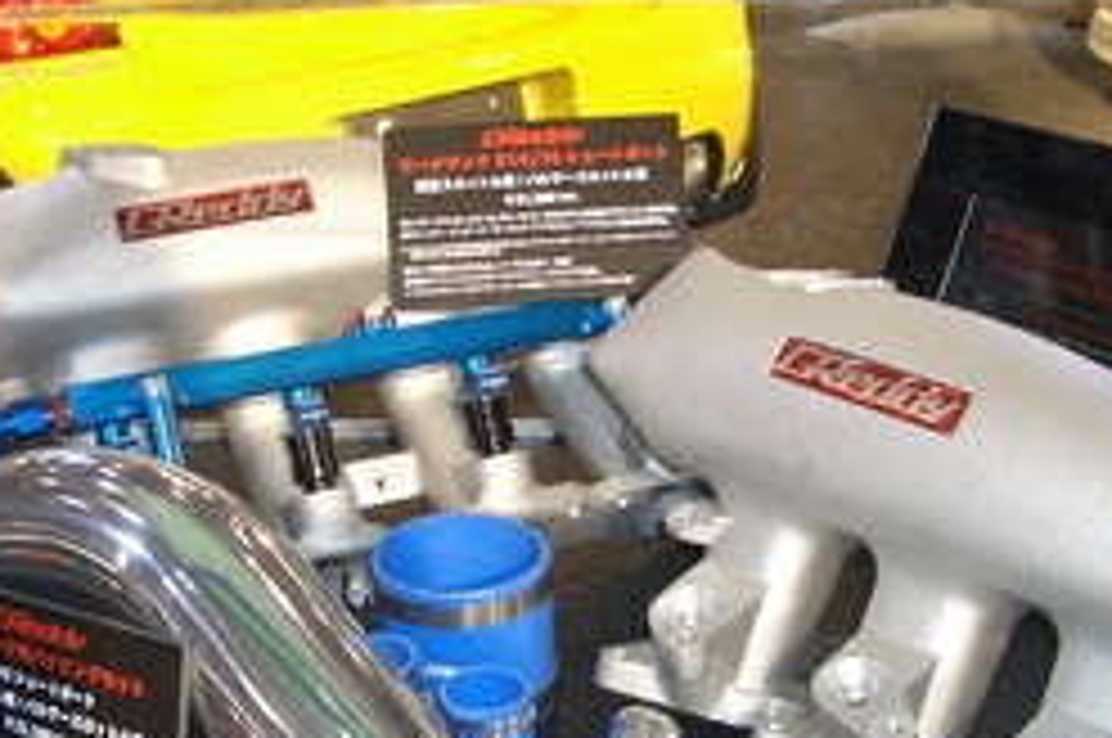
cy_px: 578
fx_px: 1913
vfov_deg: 21.6
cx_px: 599
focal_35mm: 62
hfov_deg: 32.4
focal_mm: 5.8
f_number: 2.6
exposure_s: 1/60
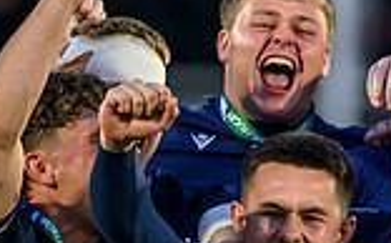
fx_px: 16514
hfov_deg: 1.4
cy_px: -63
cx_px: 716
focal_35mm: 1552
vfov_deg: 0.8
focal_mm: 400
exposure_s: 1/1000
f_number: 3.2
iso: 3200
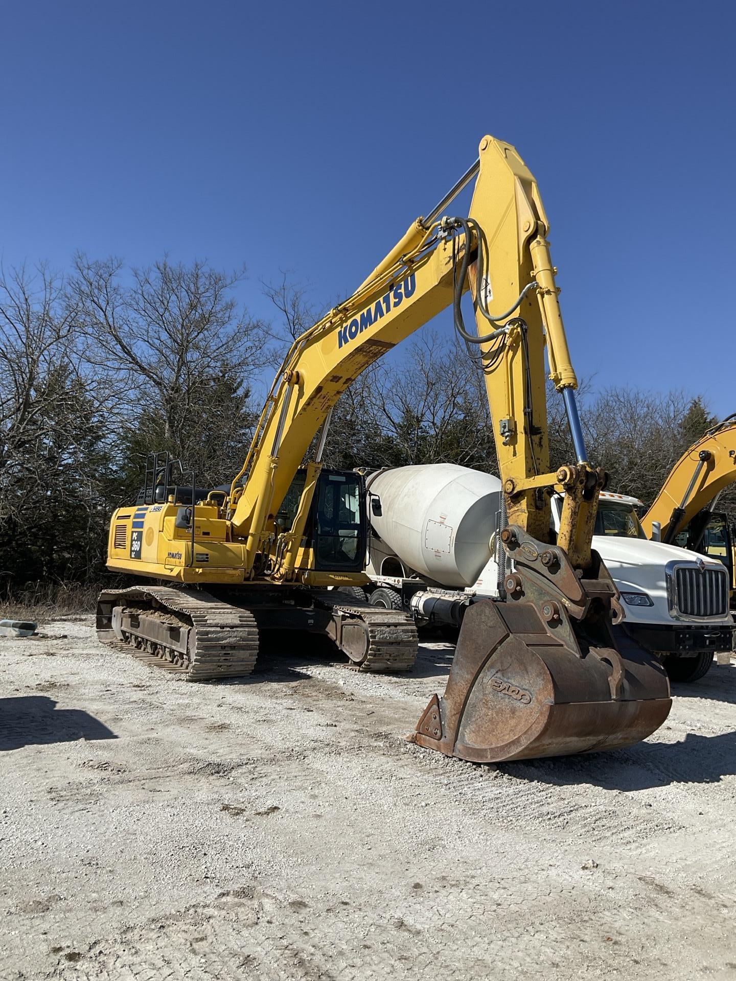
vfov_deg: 61.7
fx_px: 822
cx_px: 368
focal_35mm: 29
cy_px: 490
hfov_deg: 48.2
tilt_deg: +5.1
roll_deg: -1.2
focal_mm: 3
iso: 16
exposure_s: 1/2141
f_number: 1.8
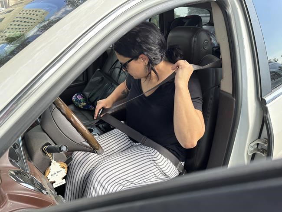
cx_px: 141
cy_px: 106
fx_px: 196
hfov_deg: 71.6
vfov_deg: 56.8
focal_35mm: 24
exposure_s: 1/549
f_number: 1.78
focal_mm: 6.86
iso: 80
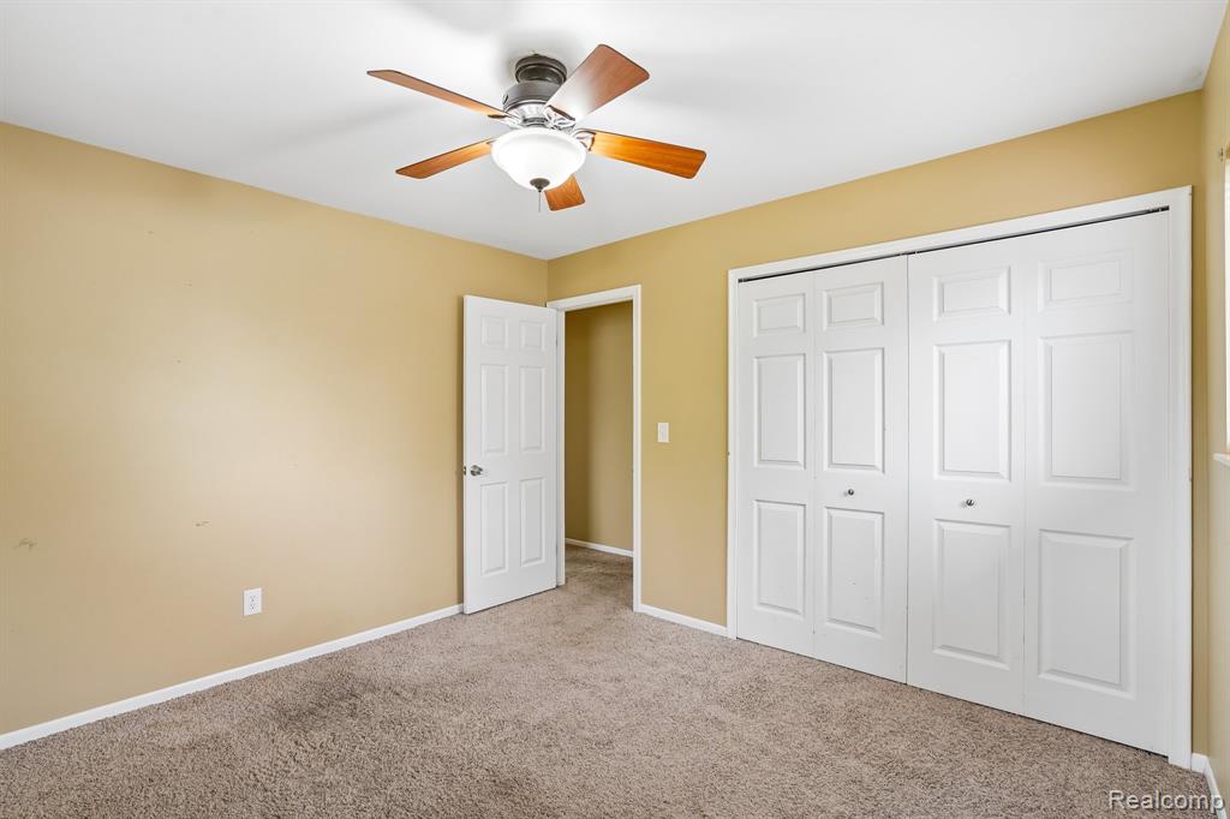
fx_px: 546
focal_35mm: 16
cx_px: 615
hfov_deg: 96.8
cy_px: 410
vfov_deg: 73.7
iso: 400
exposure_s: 1/13
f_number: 8
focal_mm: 16
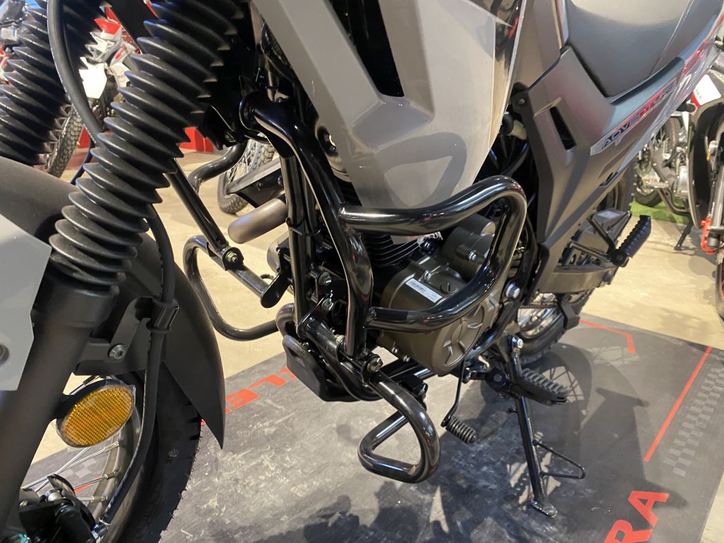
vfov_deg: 53.1
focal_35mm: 26
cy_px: 272
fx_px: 544
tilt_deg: -16.2
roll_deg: -0.7
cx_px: 362
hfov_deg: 67.3
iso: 400
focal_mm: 4.25
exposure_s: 1/33
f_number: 1.8
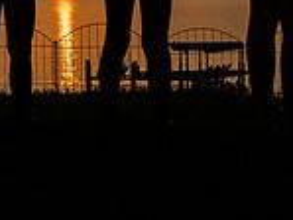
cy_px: 13
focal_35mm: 90
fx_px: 762
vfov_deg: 16.2
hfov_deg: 21.6
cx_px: 83
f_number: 10
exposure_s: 1/640
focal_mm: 24
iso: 400
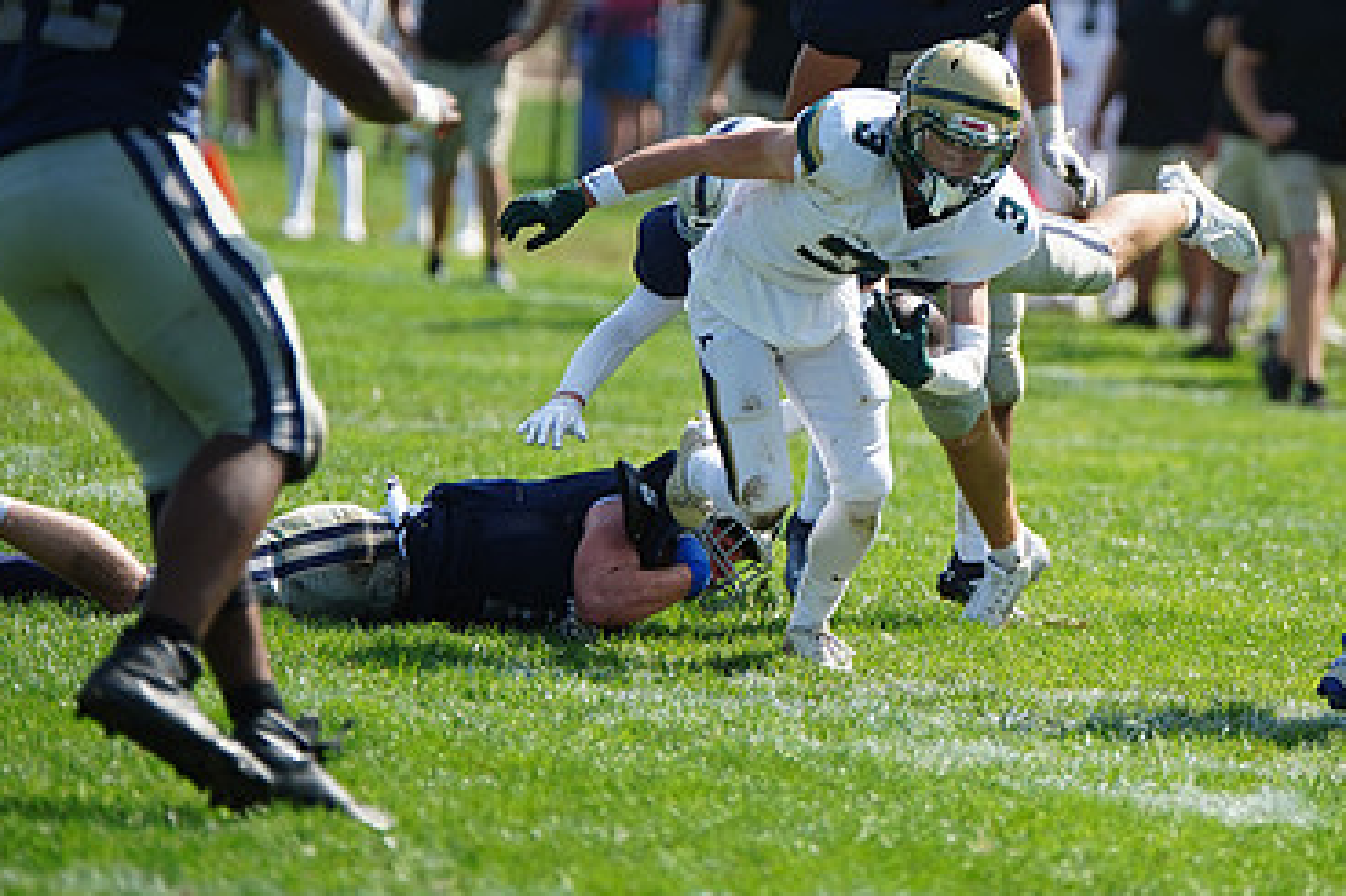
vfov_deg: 3.7
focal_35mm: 369
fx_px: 13790
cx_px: 1006
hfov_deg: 5.6
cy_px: 269
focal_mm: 234
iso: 400
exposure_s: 1/3200
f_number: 2.8
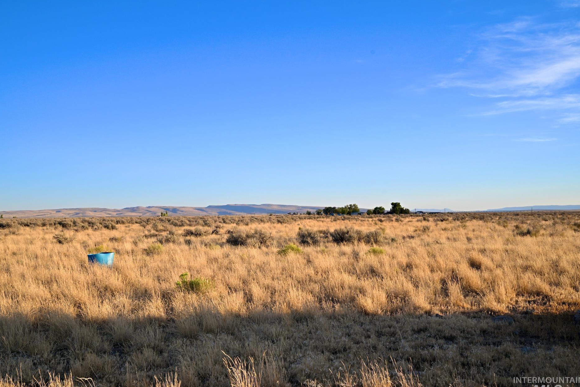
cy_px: 200
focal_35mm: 33
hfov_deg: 57.1
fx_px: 532
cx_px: 266
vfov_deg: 40.0
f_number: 11
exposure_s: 1/500
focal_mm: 30
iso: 800
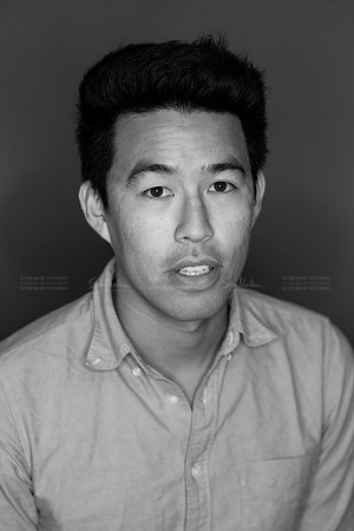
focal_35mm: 85
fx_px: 1254
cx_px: 177
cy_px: 266
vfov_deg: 23.9
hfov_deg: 16.1
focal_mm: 85
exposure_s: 1/200
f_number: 3.2
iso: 2000
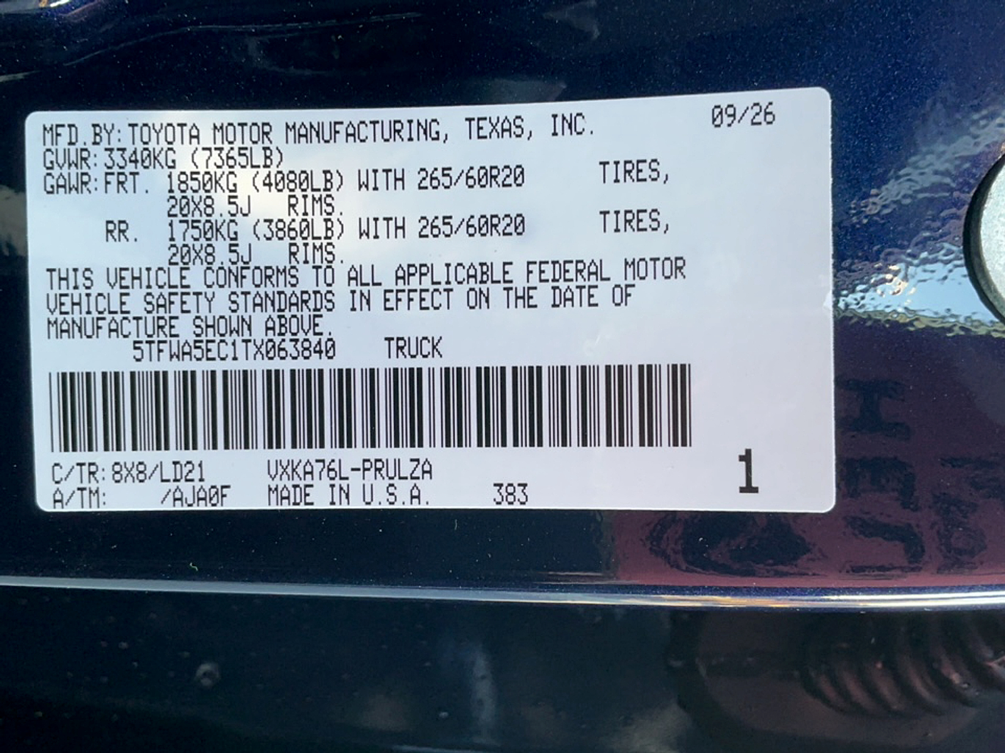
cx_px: 502
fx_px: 871
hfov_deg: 60.0
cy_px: 376
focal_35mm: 30
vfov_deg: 46.8
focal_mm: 3
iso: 50
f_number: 1.8
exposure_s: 1/60
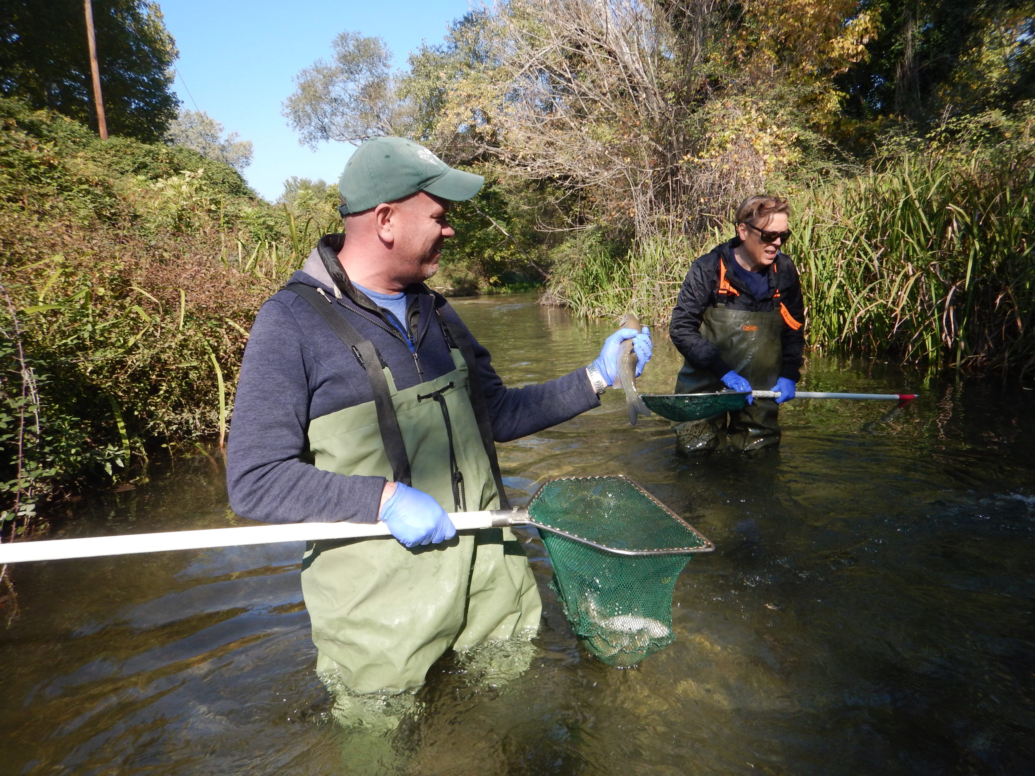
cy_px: 388
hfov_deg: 71.6
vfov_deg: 56.8
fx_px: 718
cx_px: 518
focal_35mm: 24
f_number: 2.8
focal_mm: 4.3
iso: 125
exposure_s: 1/800
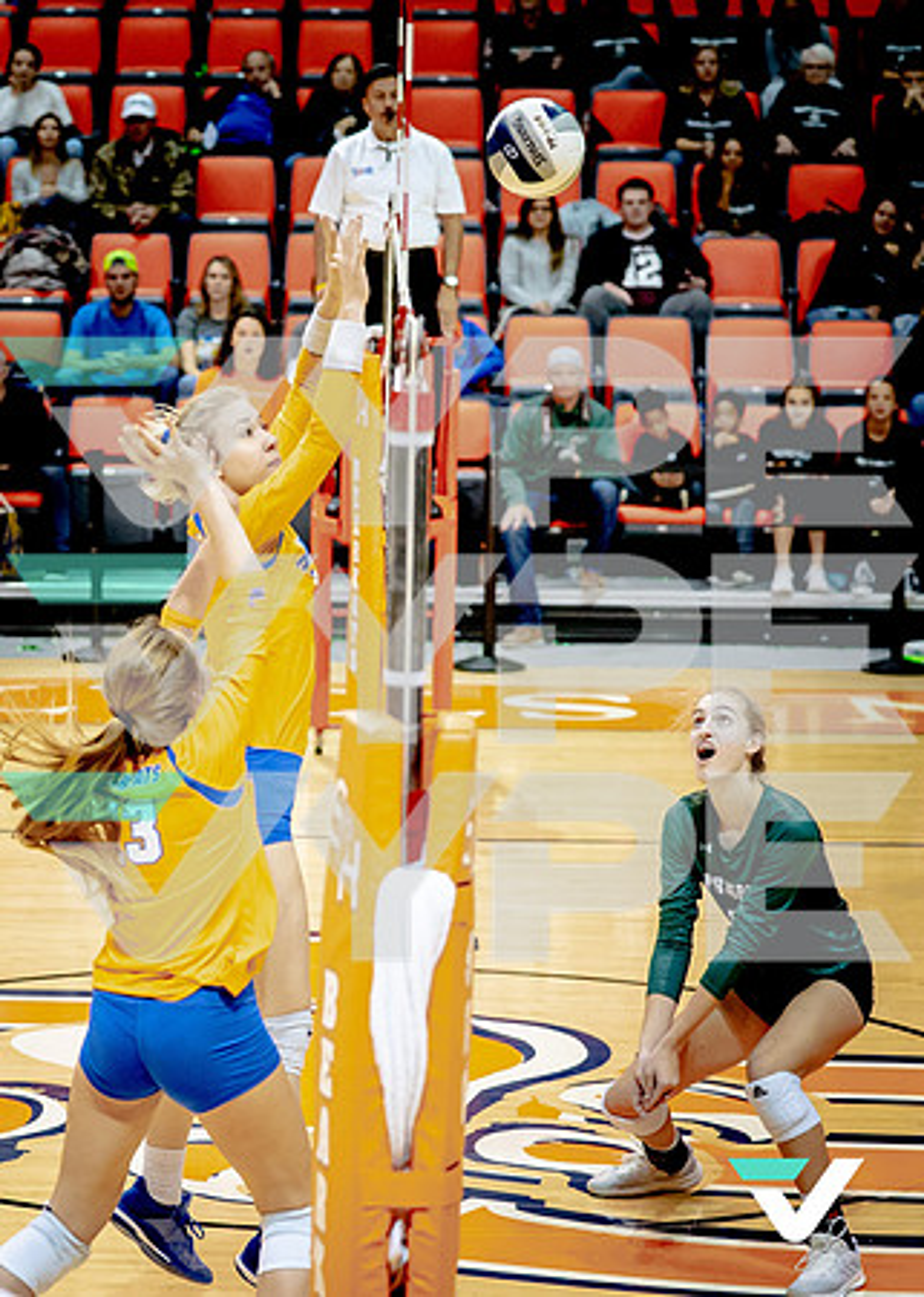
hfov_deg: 11.3
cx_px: 88
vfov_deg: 15.9
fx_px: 4629
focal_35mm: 126
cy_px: 618
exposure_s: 1/1500
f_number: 2.8
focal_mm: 82
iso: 4000
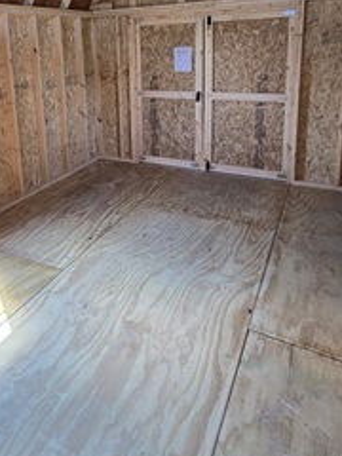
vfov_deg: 63.7
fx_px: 343
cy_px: 120
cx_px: 112
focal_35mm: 26
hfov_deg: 52.0
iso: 100
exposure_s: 1/60
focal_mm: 2.2
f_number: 2.2
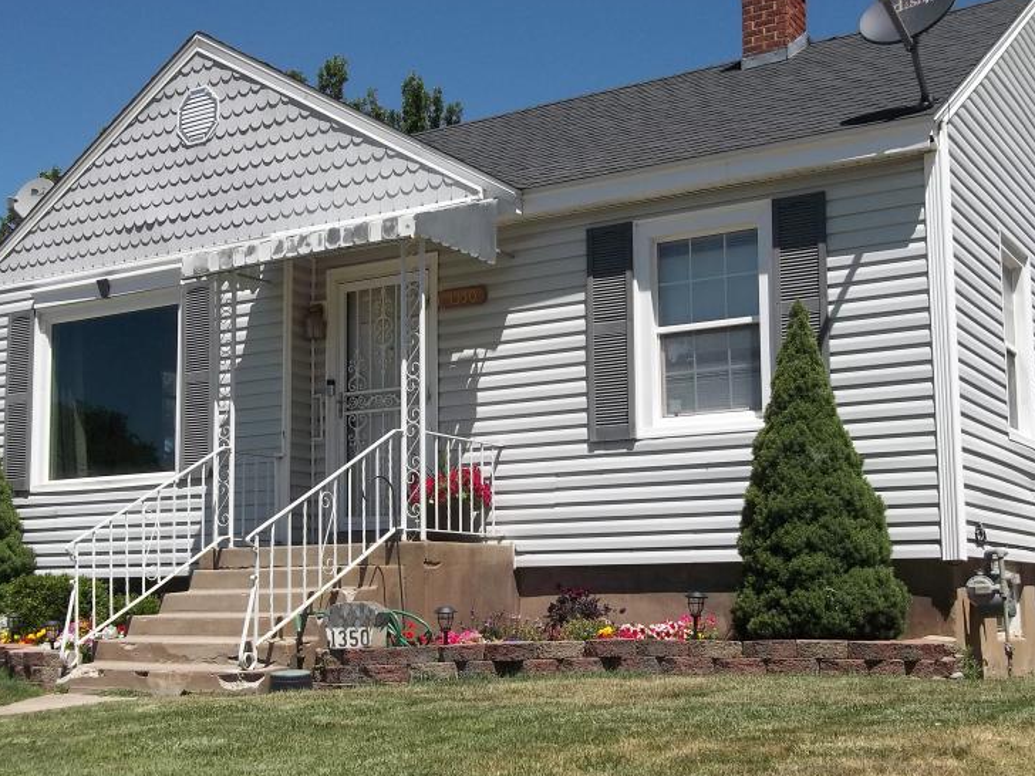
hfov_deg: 42.0
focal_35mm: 45
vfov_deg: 32.1
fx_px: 1345
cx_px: 469
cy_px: 462
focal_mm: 5.7
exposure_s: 1/250
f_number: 8.8
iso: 80
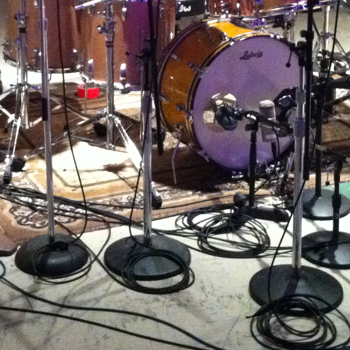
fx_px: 1030
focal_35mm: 90
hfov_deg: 19.3
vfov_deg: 18.7
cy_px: -13
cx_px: 160
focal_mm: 3.85
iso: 800
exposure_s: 1/15
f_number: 2.8
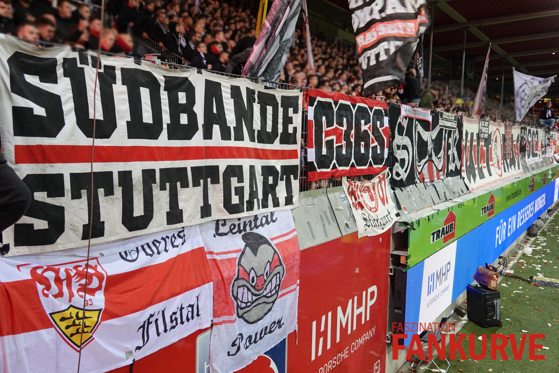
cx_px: 280
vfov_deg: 42.3
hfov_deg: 60.3
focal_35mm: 31
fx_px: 481
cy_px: 186
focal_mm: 11.51
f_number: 2.8
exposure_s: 1/40
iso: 200
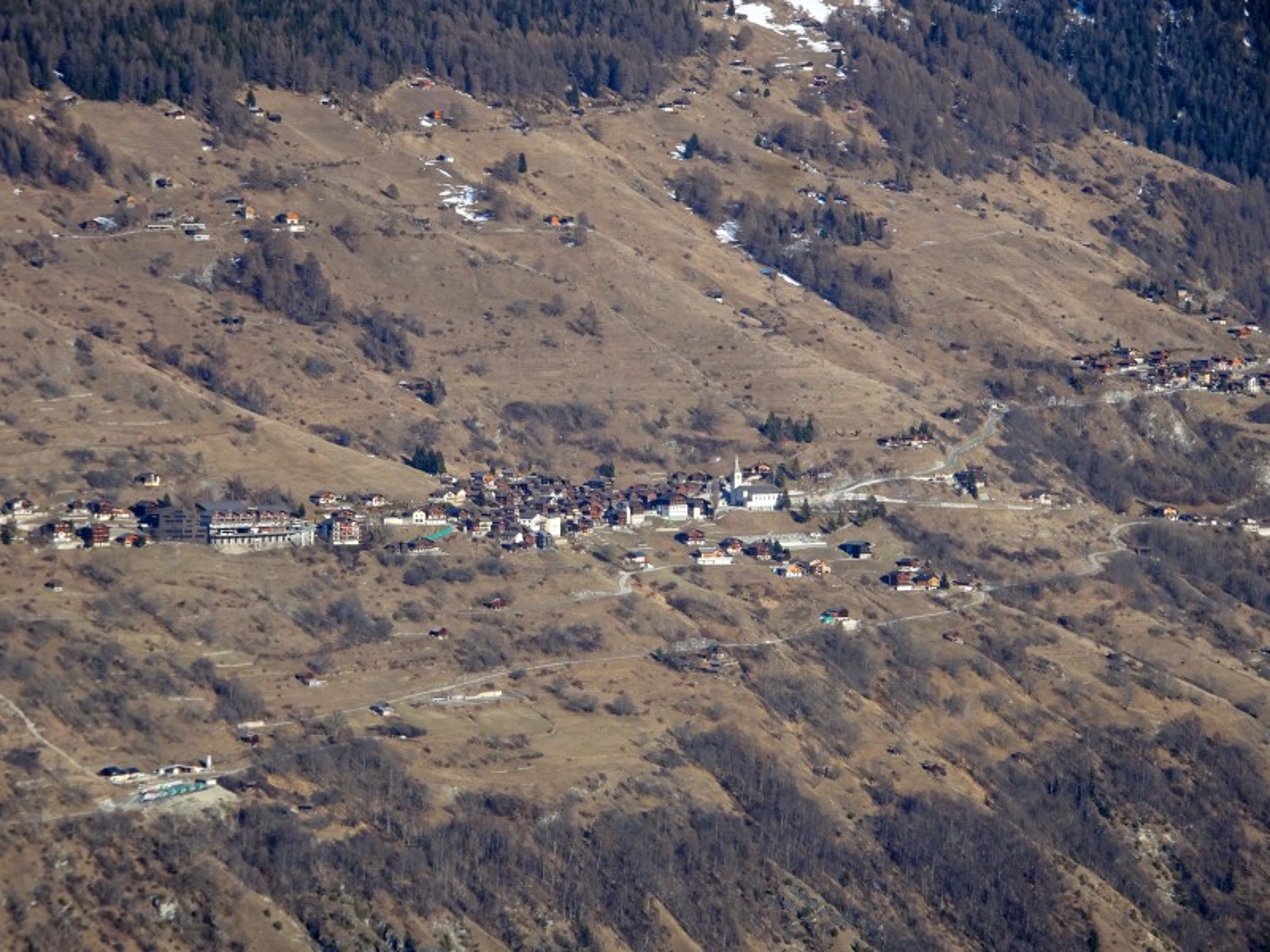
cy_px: 476
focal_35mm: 150
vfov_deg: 9.9
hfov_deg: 13.2
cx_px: 635
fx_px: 5503
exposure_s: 1/320
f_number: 5.6
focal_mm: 25.66
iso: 80
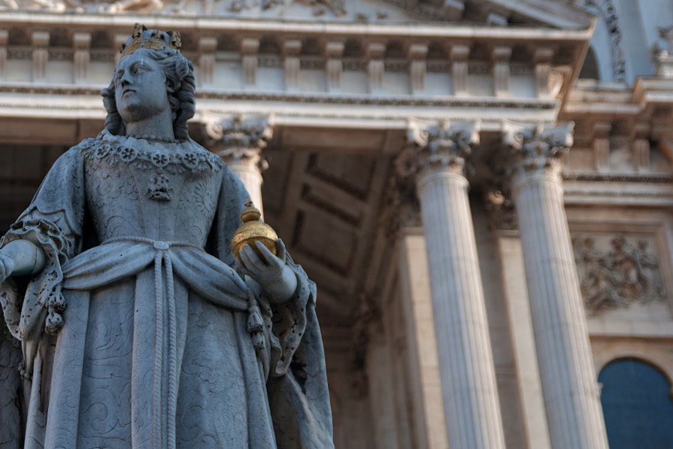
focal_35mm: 118
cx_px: 159
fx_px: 2206
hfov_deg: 17.2
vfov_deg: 11.6
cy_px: 217
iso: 200
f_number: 2.8
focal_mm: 44
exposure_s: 1/1000
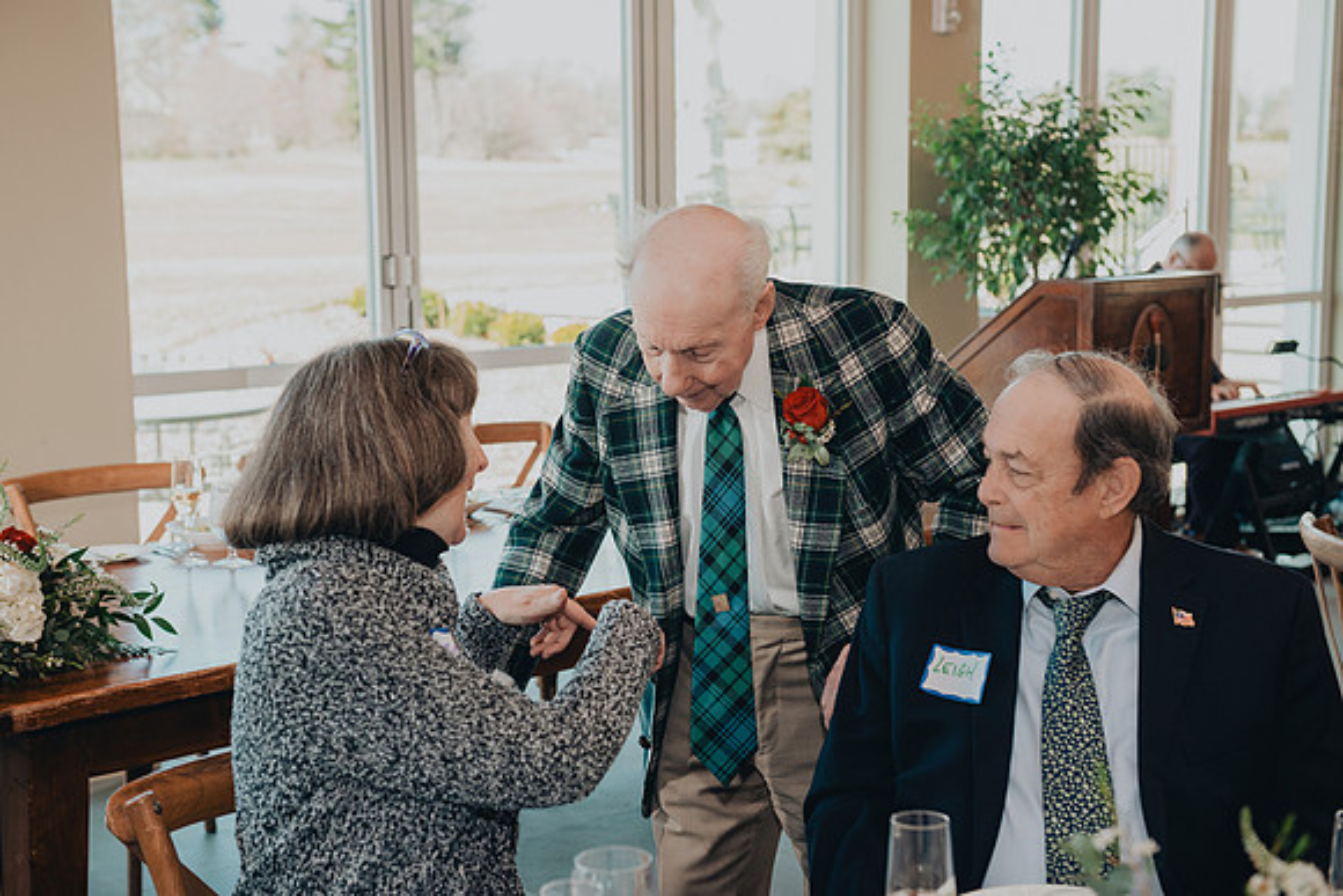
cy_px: 448
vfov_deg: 26.0
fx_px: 1942
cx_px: 672
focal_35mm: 52
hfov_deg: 38.1
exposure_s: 1/200
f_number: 4
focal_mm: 50
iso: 500
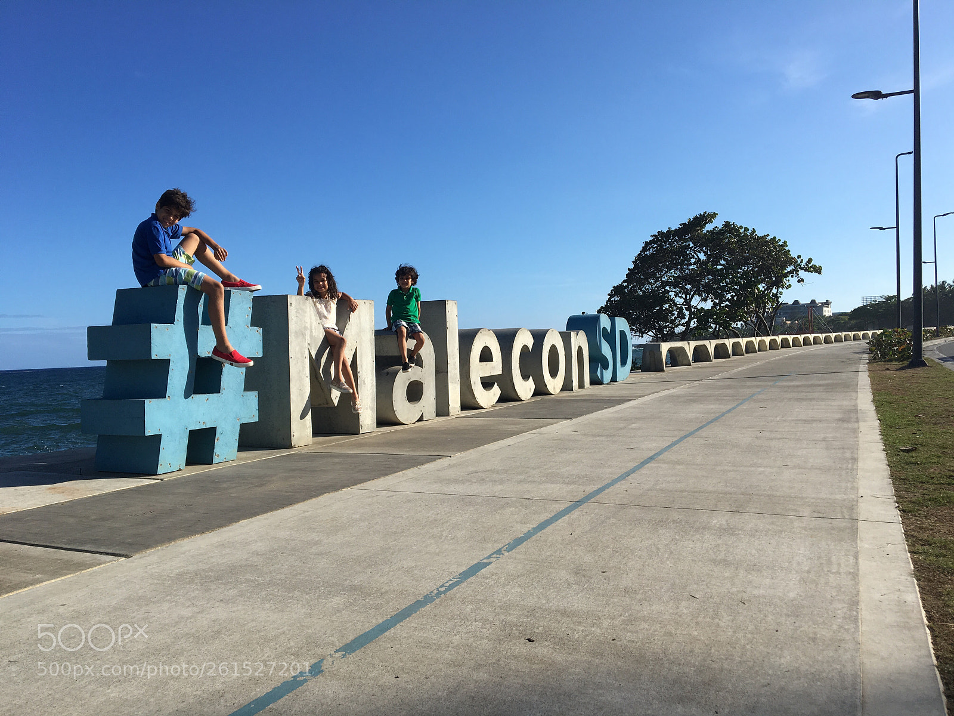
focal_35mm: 29
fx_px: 799
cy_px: 358
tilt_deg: +0.3
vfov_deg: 48.2
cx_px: 477
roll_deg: +1.9
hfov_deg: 61.7
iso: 25
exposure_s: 1/2198
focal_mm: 4.15
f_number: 2.2
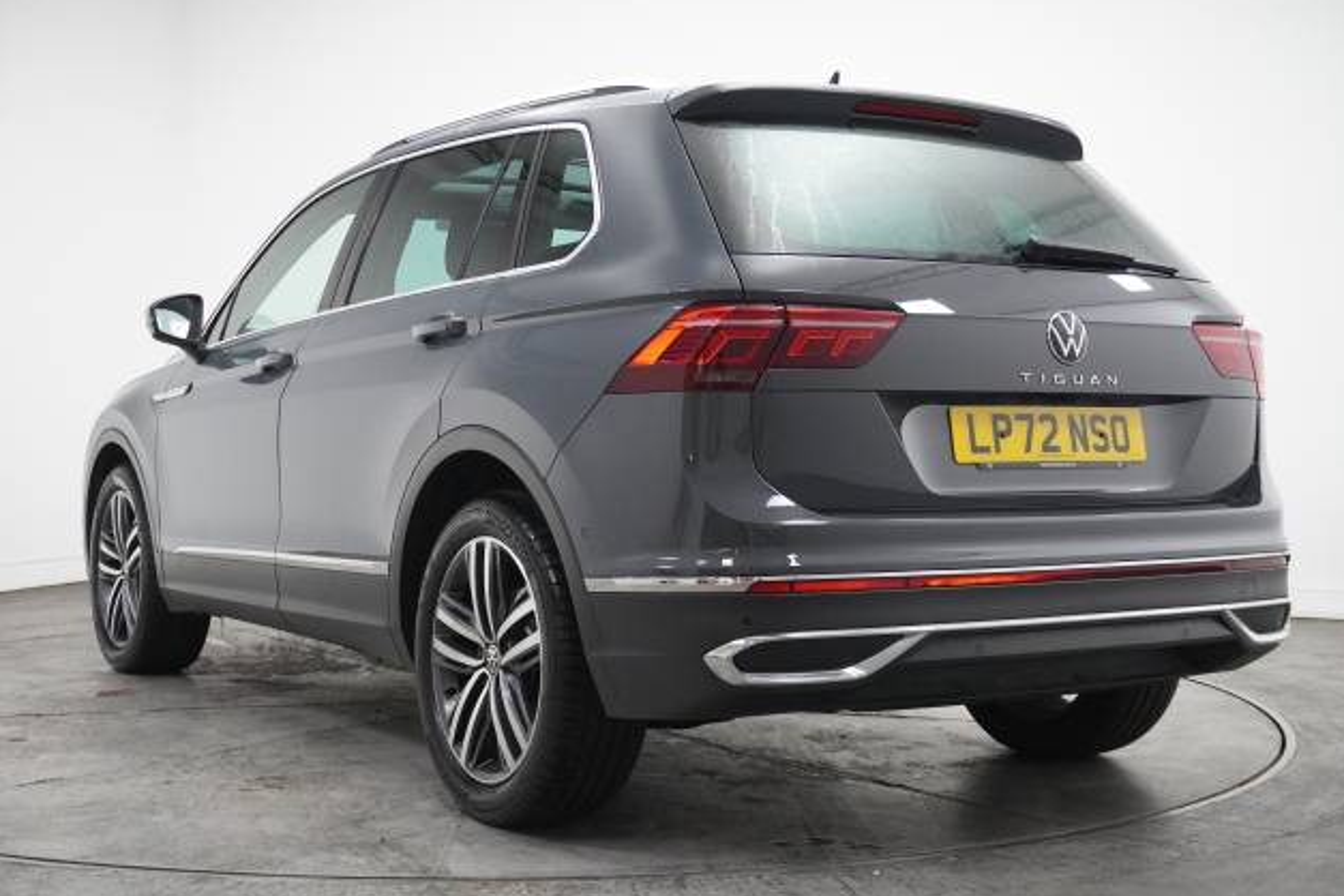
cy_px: 444
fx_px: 1829
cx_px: 684
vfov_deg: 27.5
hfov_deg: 40.3
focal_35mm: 49
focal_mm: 32
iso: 5000
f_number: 4.5
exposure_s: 1/200
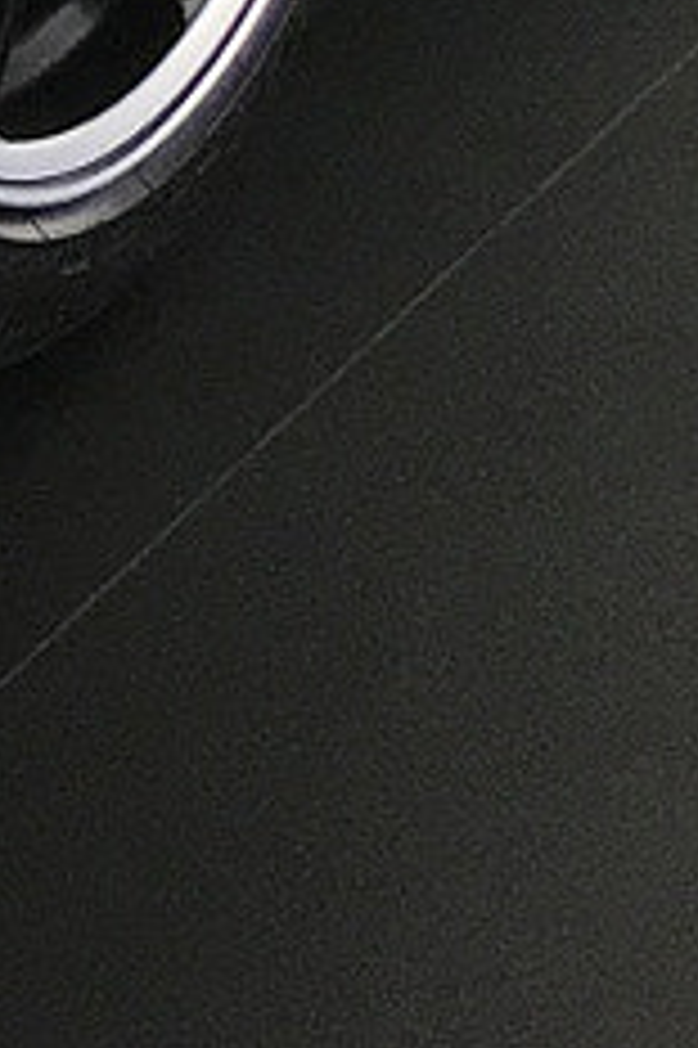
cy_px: -1574
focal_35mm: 207
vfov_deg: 8.9
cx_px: -1094
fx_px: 6029
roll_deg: +0.0
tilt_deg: -7.8
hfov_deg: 6.3
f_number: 2.2
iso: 40
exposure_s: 1/100
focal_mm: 4.15
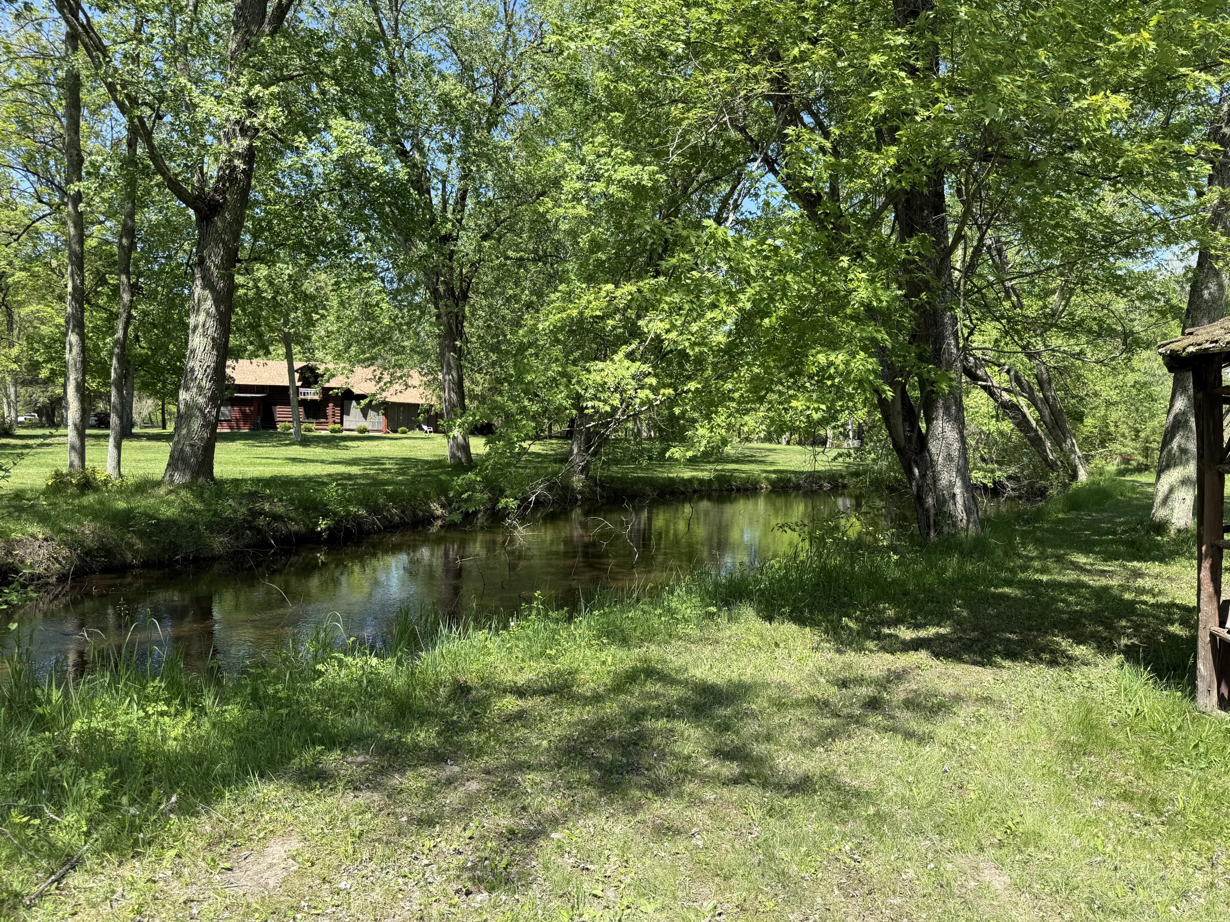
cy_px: 461
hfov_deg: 71.6
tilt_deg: -1.8
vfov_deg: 56.8
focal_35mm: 24
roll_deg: -0.2
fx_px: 853
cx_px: 615
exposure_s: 1/1271
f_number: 1.78
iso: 80
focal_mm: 6.76
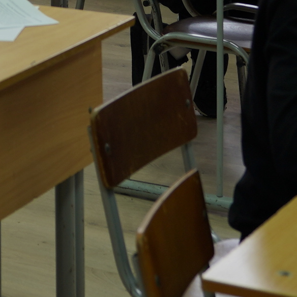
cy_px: -329
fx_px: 1835
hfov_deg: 8.9
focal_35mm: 189
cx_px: -229
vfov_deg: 8.7
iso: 125
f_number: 4
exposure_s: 1/60
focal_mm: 33
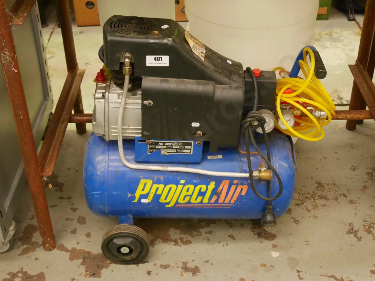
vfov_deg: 28.1
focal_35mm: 52
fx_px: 564
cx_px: 188
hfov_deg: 36.8
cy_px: 140
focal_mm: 26
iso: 3200
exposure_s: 1/80
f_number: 5.3
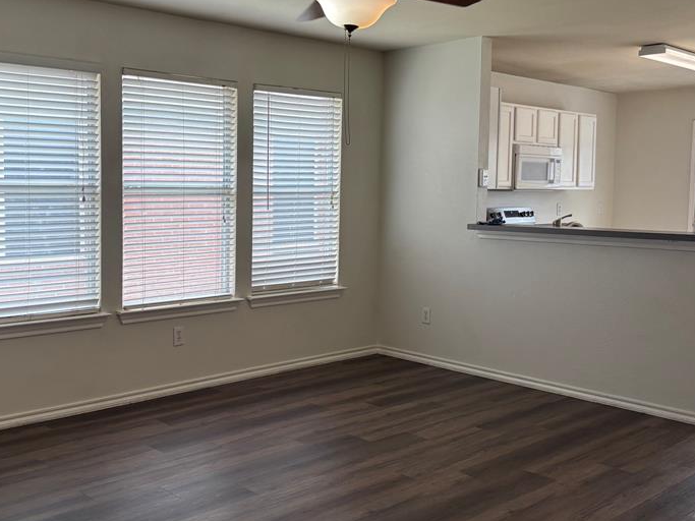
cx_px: 271
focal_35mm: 39
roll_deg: -0.6
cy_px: 232
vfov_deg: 36.8
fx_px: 783
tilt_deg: -4.2
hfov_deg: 47.5
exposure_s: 1/120
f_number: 1.6
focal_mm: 5.96
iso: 40
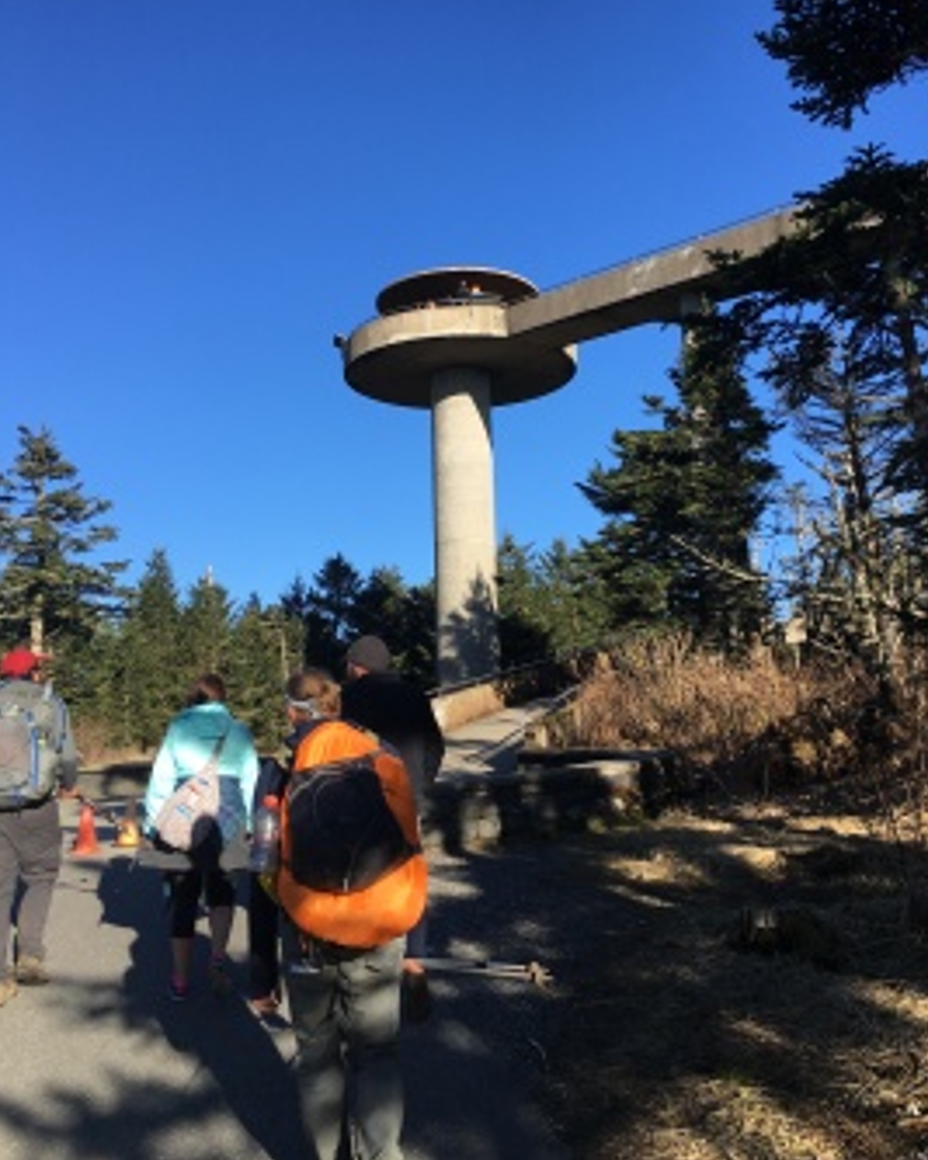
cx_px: 459
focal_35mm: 31
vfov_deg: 57.1
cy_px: 531
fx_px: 1065
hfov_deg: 47.1
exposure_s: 1/855
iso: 25
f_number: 2.2
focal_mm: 4.15
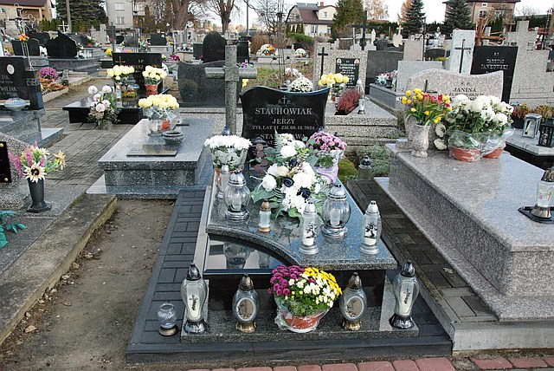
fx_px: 485
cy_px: 186
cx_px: 277
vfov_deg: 41.8
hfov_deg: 59.4
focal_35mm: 32
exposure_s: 1/1600
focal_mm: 21
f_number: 5.6
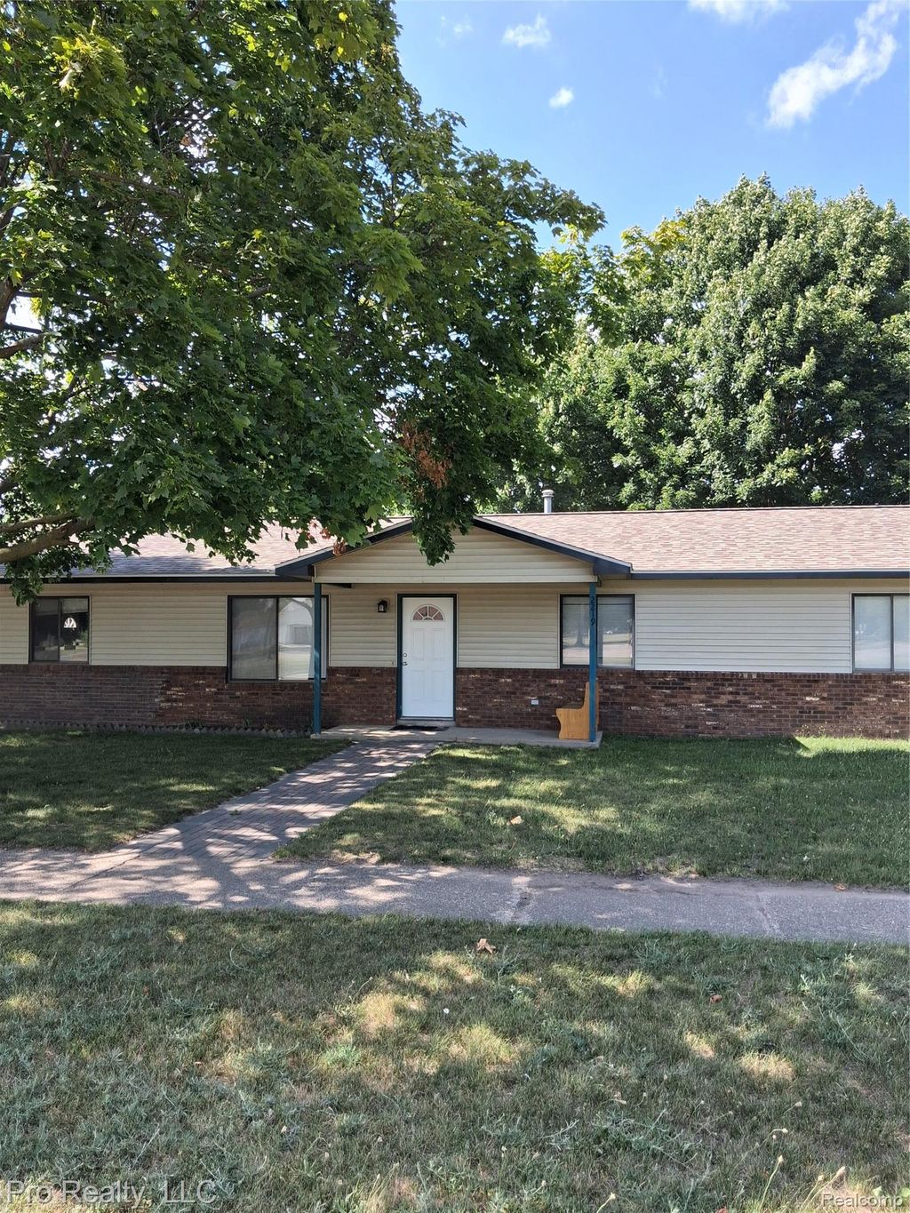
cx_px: 455
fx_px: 946
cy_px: 606
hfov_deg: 51.4
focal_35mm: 27
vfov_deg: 65.3
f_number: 1.8
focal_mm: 4
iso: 25
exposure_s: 1/217
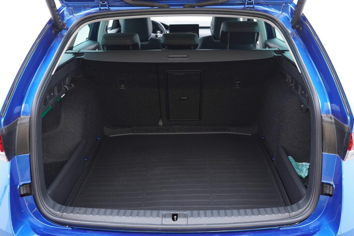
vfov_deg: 36.9
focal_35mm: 36
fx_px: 354
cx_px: 177
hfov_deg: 53.1
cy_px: 118
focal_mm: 24
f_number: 2.8
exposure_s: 1/40
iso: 400
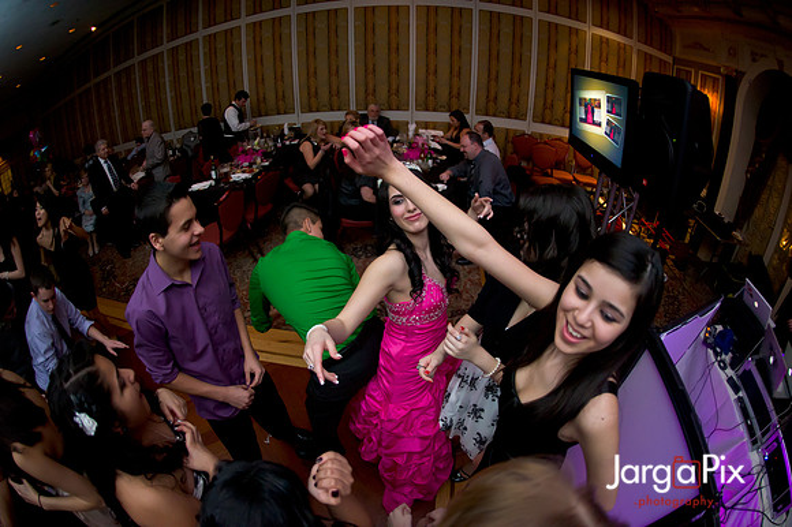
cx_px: 396
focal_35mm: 16
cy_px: 264
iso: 3200
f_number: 3.2
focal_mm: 16
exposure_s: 1/125
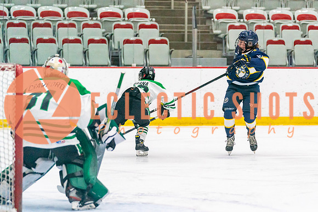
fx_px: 1535
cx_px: 212
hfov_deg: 11.8
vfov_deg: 7.9
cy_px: 127
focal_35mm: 174
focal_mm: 124
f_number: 2.8
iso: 4000
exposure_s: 1/1600
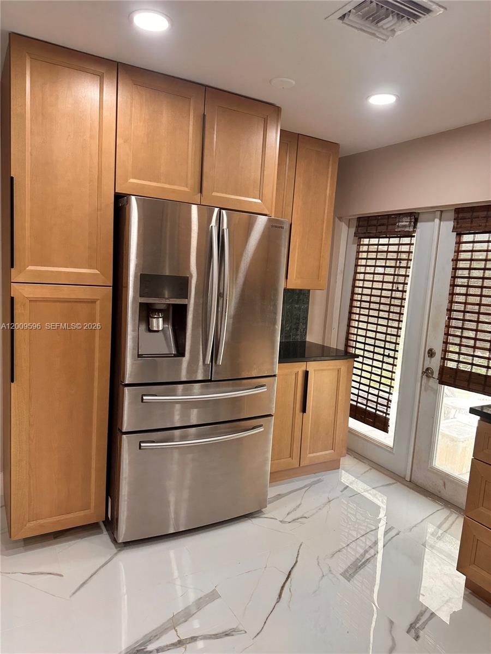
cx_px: 246
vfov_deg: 71.6
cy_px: 327
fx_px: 454
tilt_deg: -6.8
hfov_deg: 56.8
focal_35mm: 24
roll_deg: -4.2
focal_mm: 6.86
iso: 125
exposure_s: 1/120
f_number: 1.78
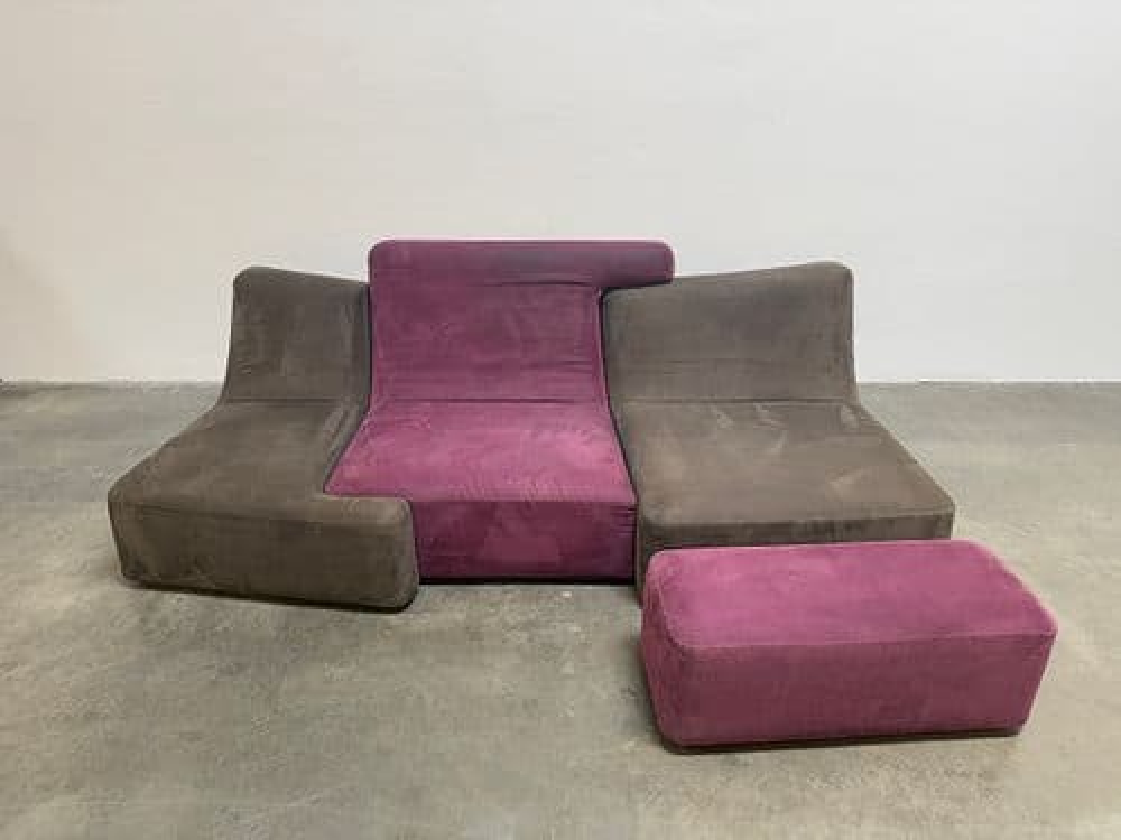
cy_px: 420
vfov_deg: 56.8
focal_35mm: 24
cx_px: 560
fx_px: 777
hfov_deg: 71.6
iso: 125
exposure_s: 1/120
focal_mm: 6.76
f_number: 1.78
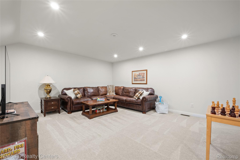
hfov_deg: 104.3
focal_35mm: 14
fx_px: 93
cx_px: 120
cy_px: 80
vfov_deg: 81.1
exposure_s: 4
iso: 100
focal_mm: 14
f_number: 11
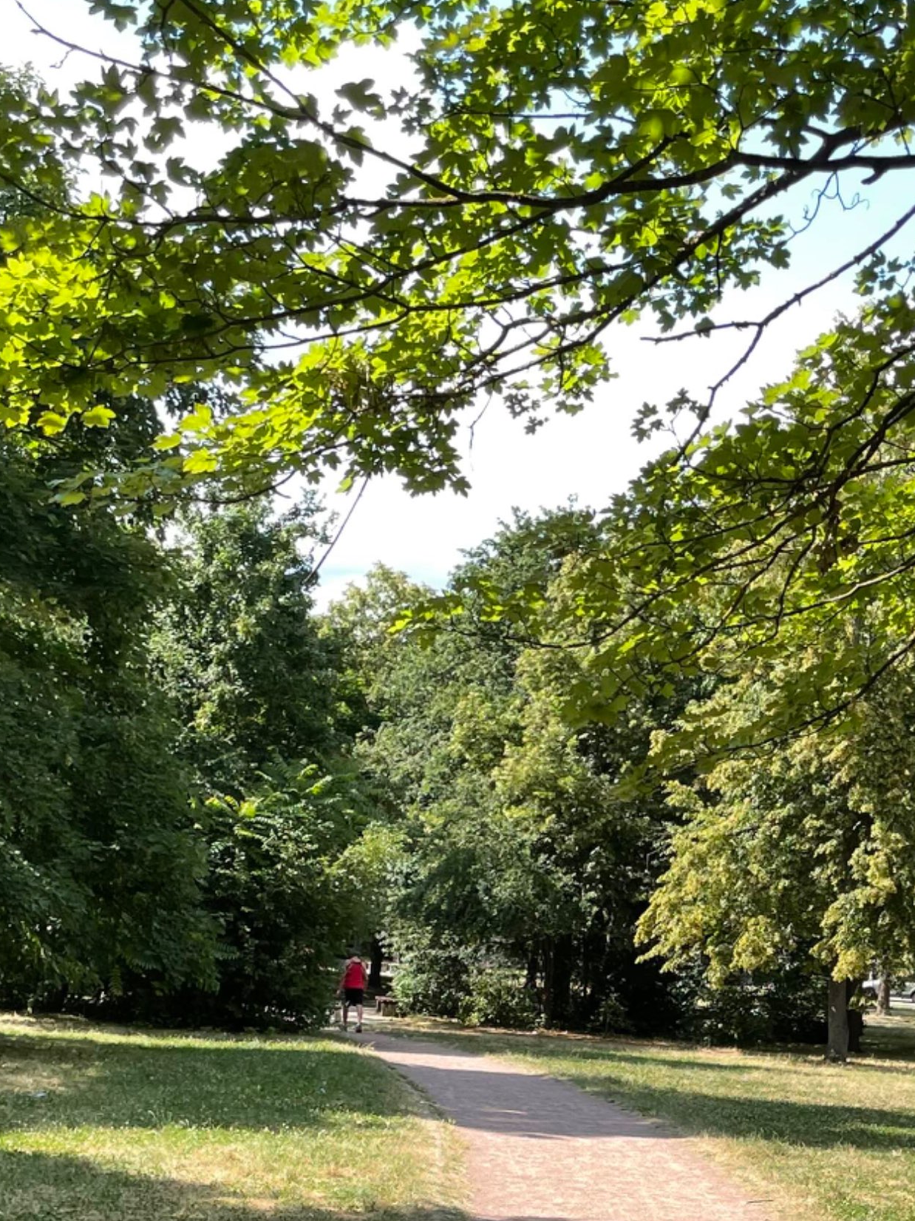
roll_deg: -2.3
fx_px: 2221
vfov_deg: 29.2
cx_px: 710
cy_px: 1154
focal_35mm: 63
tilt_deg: -2.7
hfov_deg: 23.0
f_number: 1.6
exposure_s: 1/1062
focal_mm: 4.2
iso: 32
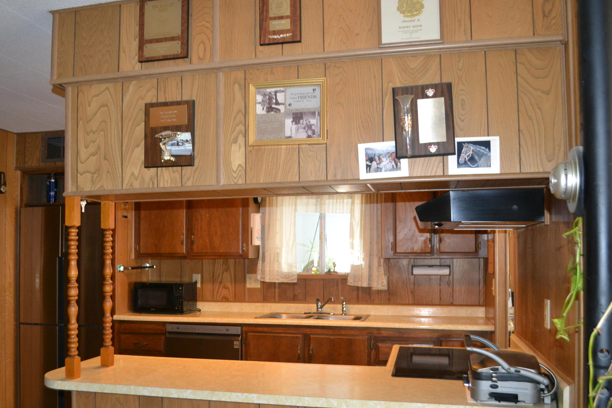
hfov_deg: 58.6
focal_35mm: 32
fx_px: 544
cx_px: 278
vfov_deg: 41.1
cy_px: 219
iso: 1400
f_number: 3.5
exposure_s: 1/60
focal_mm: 18
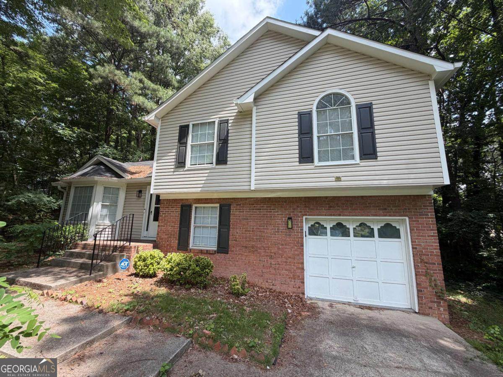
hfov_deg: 102.1
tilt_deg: +10.8
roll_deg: -0.6
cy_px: 188
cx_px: 252
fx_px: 203
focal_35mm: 14
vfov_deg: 85.7
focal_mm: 2.22
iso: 64
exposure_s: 1/448
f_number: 2.2
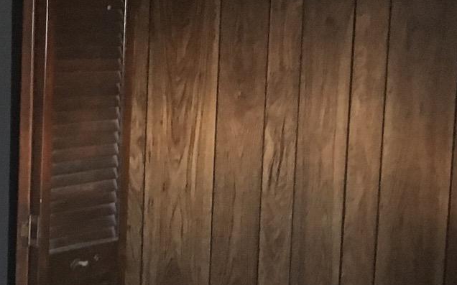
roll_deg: -0.8
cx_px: 91
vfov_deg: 13.2
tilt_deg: -5.3
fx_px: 1233
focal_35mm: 99
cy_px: 180
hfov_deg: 20.8
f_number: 2.2
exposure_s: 1/15
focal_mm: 4.15
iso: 320
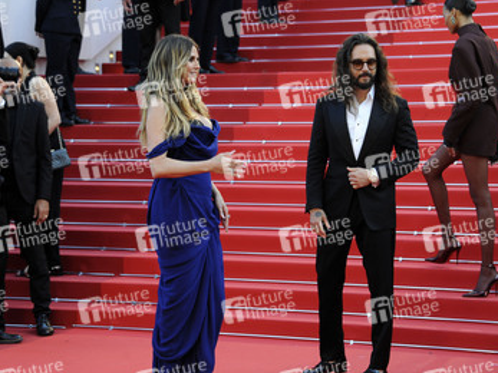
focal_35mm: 106
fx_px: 1524
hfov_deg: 18.5
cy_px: 199
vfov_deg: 14.0
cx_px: 277
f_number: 5
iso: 640
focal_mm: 85
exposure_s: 1/250
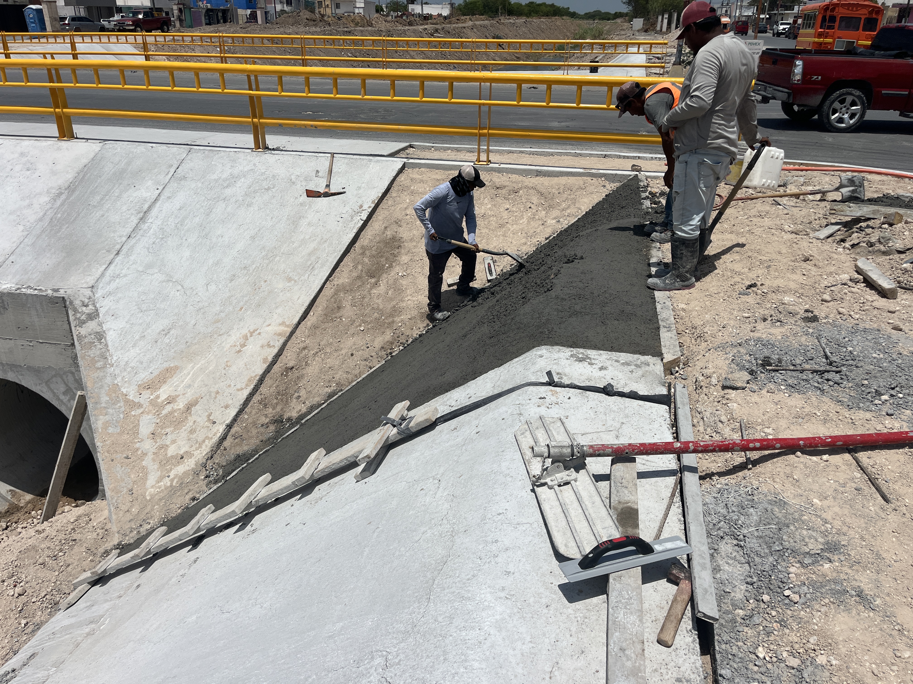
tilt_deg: -25.6
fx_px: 686
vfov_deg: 53.1
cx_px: 456
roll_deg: -1.3
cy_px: 342
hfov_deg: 67.3
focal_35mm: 26
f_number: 1.6
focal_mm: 5.1
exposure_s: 1/13333
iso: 50
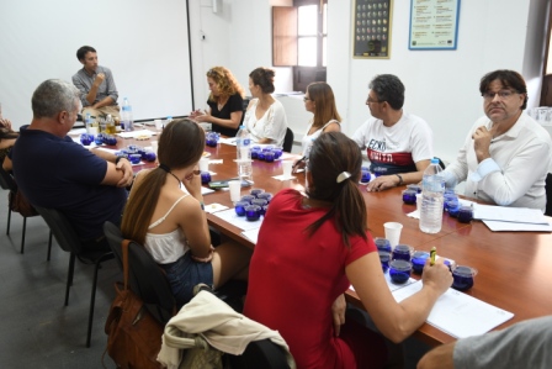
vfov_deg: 43.6
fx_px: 460
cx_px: 276
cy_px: 184
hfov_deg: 61.9
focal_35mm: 30
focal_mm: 20
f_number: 2.8
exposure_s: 1/100
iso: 800
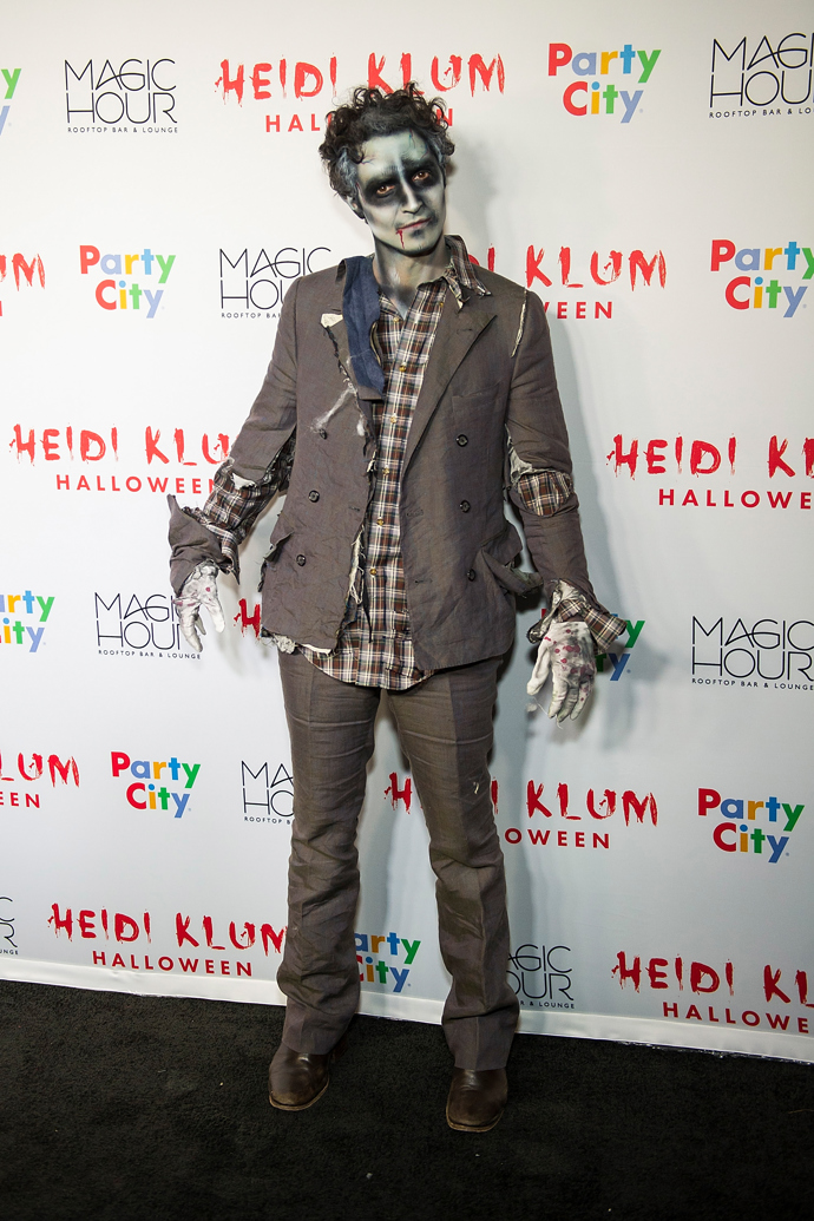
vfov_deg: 48.5
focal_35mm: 40
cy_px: 610
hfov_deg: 33.4
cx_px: 407
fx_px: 1357
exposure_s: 1/320
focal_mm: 40
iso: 800
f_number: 2.8
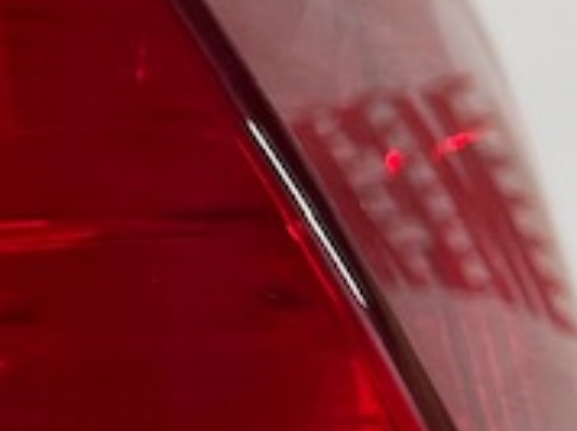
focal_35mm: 187
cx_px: -1041
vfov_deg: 7.8
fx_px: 3113
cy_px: 596
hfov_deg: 9.0
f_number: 1.6
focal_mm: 5.1
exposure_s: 1/100
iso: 80
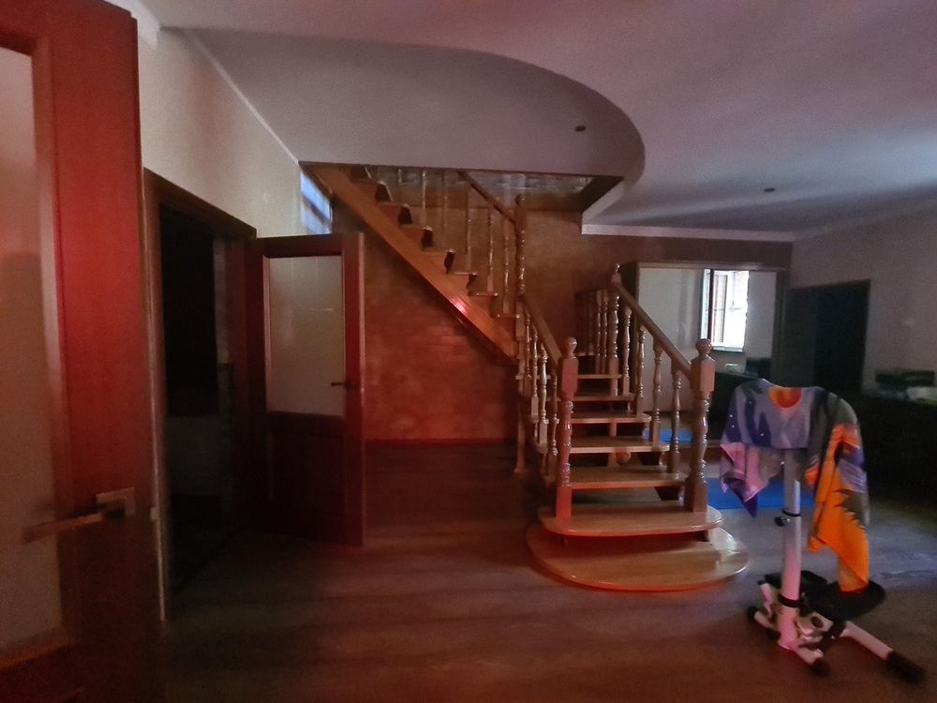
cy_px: 352
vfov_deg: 89.9
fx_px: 352
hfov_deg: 106.2
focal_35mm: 13
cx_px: 468
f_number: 2.2
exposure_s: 1/20
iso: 2500
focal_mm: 2.2
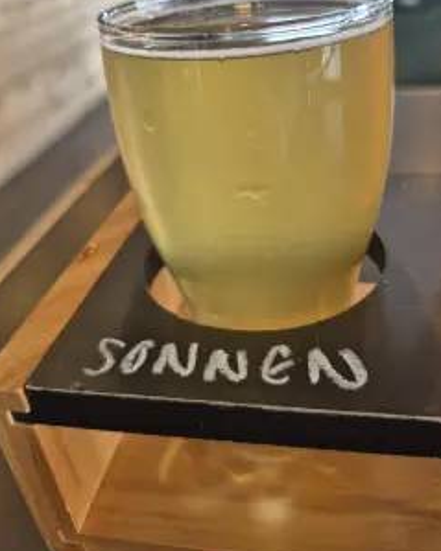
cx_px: 258
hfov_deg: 48.3
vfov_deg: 58.1
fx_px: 490
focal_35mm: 30
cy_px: 208
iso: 80
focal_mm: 5.4
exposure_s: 1/120
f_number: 1.8
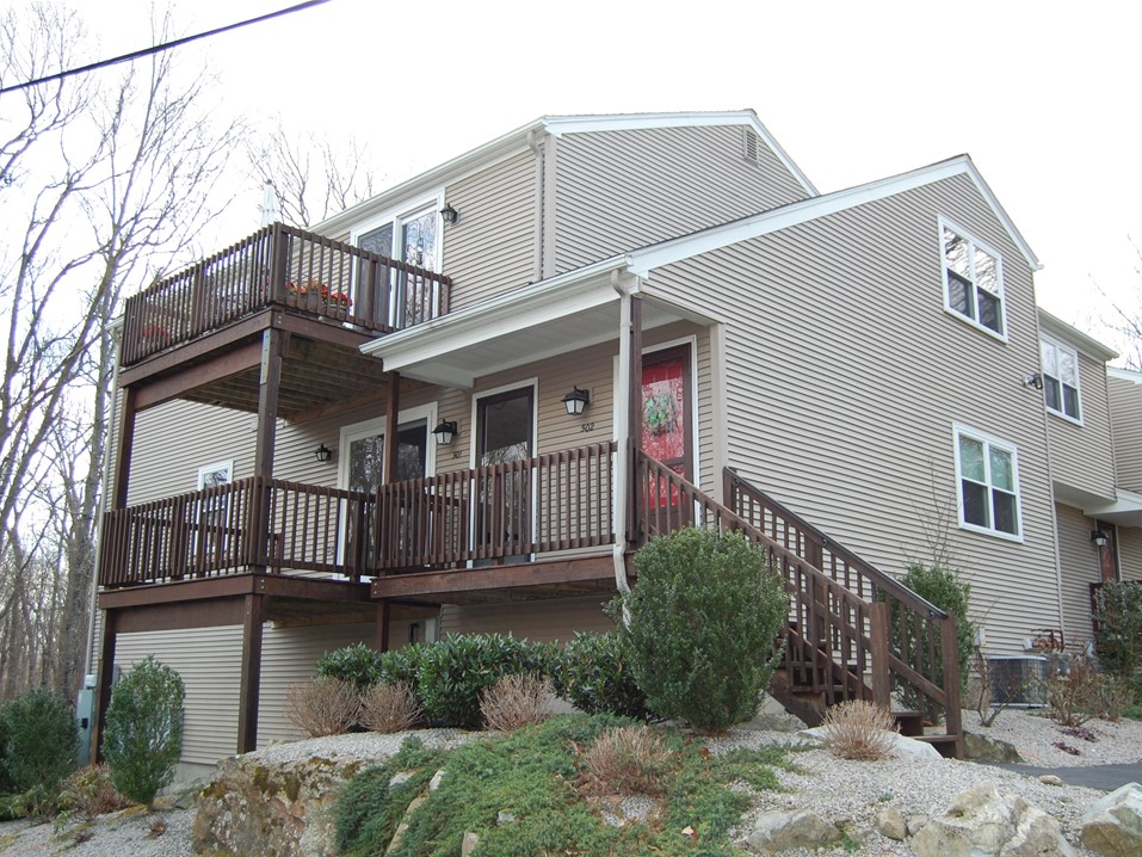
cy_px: 430
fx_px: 1188
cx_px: 561
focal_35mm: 36
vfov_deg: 39.7
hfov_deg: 51.3
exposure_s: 1/500
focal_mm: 22
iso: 400
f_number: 3.8
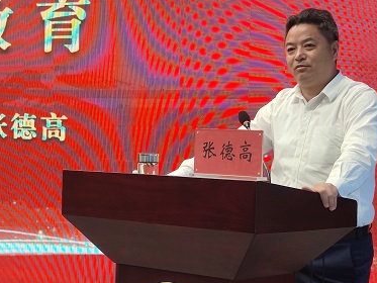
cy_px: 142
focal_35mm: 103
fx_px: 1122
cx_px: 125
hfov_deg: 19.0
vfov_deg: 14.4
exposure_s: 1/120
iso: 68
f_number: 1.69
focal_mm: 6.72
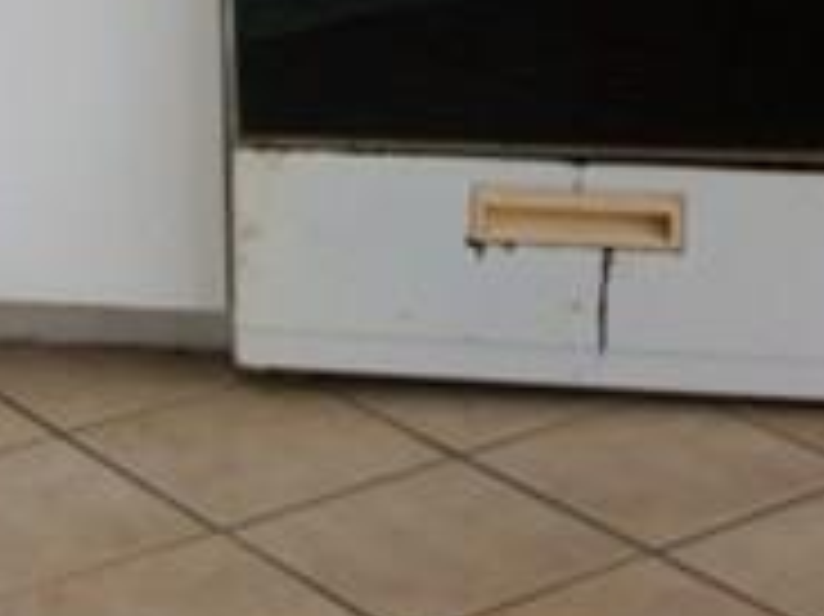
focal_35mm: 119
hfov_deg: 16.6
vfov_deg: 12.4
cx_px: 392
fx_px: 2831
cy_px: 103
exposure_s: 1/62.5
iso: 64
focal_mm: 5.7
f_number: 2.8
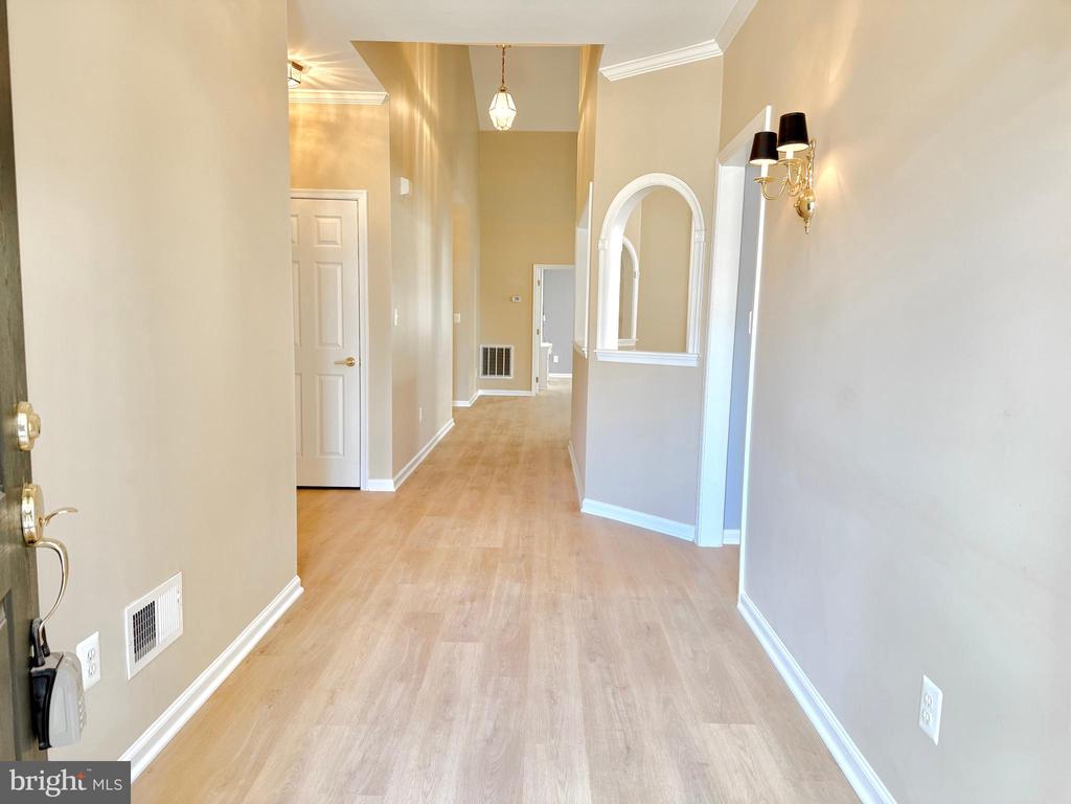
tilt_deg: -6.2
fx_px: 743
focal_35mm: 24
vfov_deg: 56.8
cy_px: 402
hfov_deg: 71.6
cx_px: 536
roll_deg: -1.0
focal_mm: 6.76
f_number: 1.78
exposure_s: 1/120
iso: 100
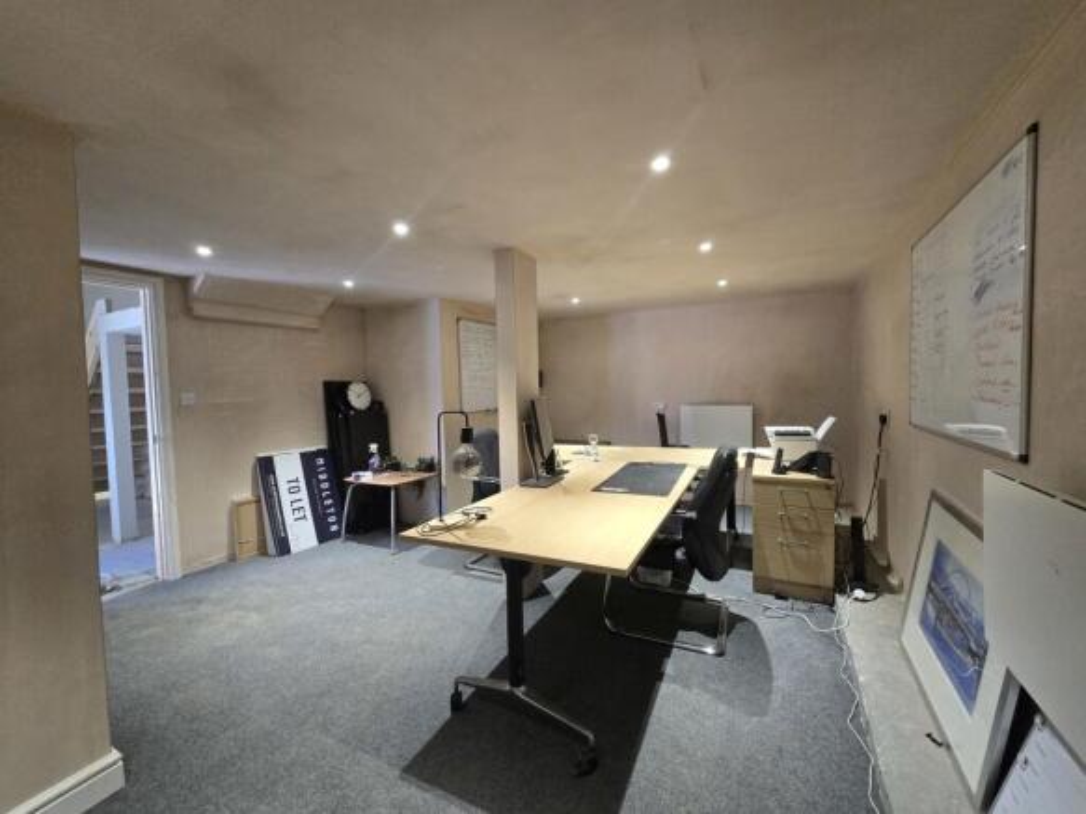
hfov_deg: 106.2
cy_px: 407
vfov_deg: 89.9
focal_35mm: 13
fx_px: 408
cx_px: 543
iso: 500
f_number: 2.2
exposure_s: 1/50
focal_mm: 2.2
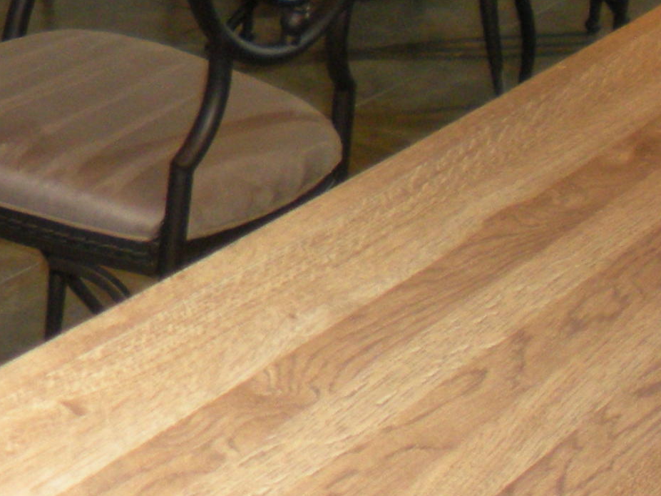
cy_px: -217
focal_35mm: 123
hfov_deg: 14.8
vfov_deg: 11.6
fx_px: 2348
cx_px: -352
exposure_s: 1/60
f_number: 3.1
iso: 220
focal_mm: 6.3
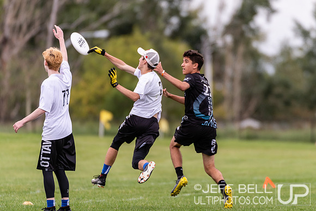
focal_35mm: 704
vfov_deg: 2.0
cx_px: 185
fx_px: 6178
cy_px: 106
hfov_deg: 2.9
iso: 360
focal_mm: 400
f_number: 4
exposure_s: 1/1000
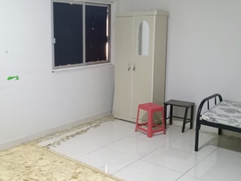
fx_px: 299
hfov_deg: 43.3
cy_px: 79
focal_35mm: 43
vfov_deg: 33.6
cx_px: 81
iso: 1087
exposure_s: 1/17.1
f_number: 1.8
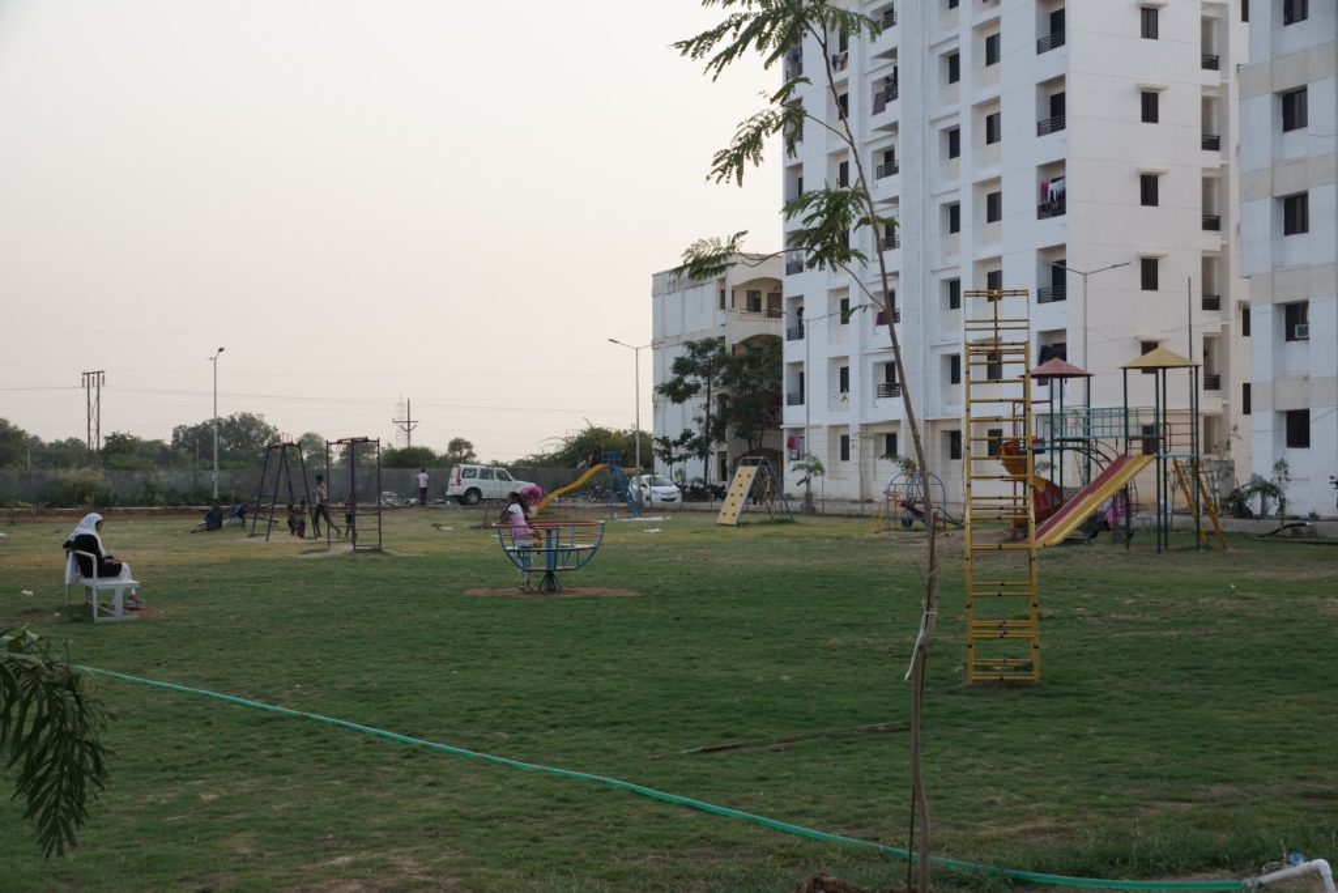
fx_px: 1673
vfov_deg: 29.9
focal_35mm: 45
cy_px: 446
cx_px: 669
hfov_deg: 43.6
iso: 400
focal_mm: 30
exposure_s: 1/250
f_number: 8
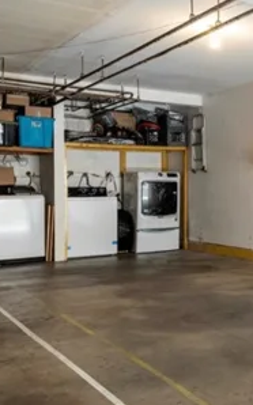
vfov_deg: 43.5
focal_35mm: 46
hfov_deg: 21.3
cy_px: 185
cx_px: 422
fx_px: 508
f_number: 7.1
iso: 320
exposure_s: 1/10
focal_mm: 16
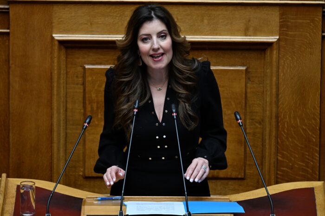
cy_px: 108
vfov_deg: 3.0
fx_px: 4148
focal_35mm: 460
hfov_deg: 4.5
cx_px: 162
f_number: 6
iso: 2200
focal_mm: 460
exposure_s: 1/250
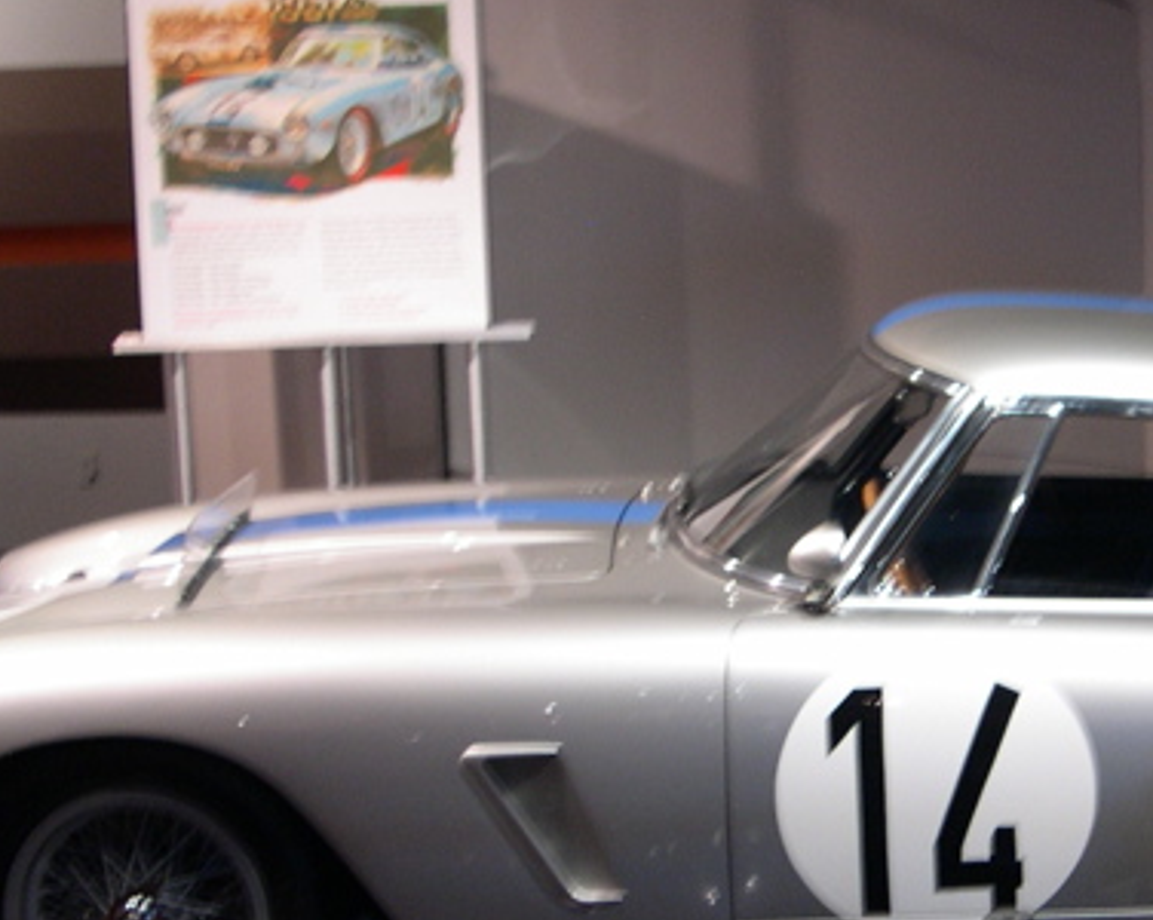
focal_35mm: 79
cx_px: 862
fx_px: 2693
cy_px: 518
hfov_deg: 23.9
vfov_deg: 19.4
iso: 139
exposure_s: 1/3.9
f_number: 2.8
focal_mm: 8
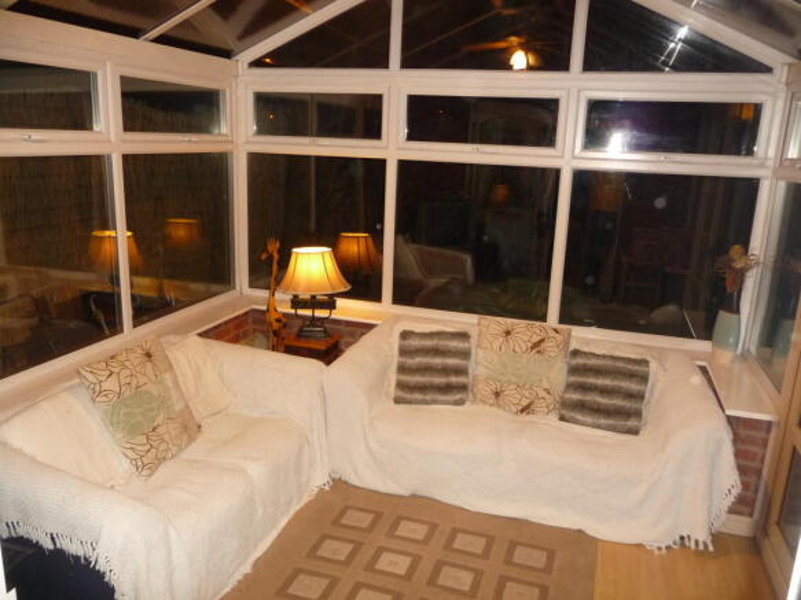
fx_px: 648
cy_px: 300
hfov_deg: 63.5
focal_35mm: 28
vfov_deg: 49.7
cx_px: 400
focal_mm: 4.7
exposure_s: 1/30
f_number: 3.3
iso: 320
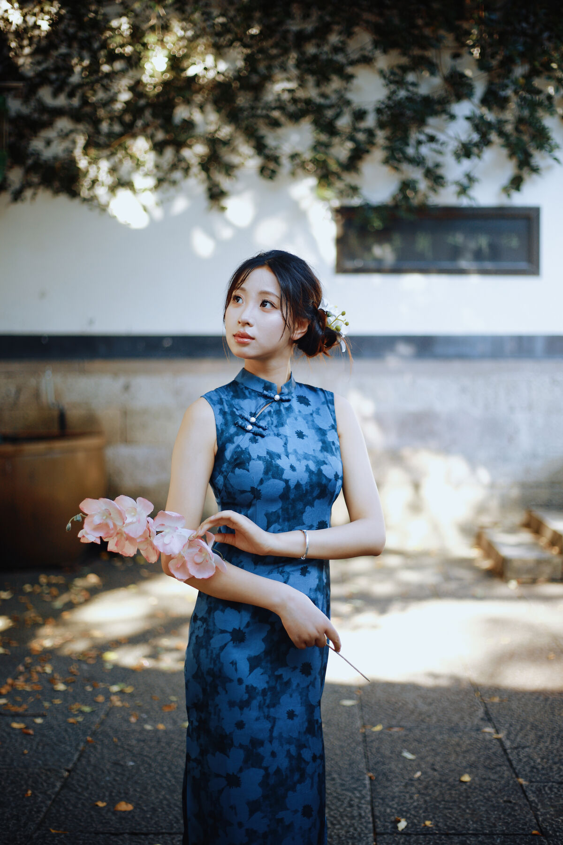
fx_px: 1149
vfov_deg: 40.3
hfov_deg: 27.5
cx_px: 282
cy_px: 422
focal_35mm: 49
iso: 125
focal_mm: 50
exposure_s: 1/250
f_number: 1.8
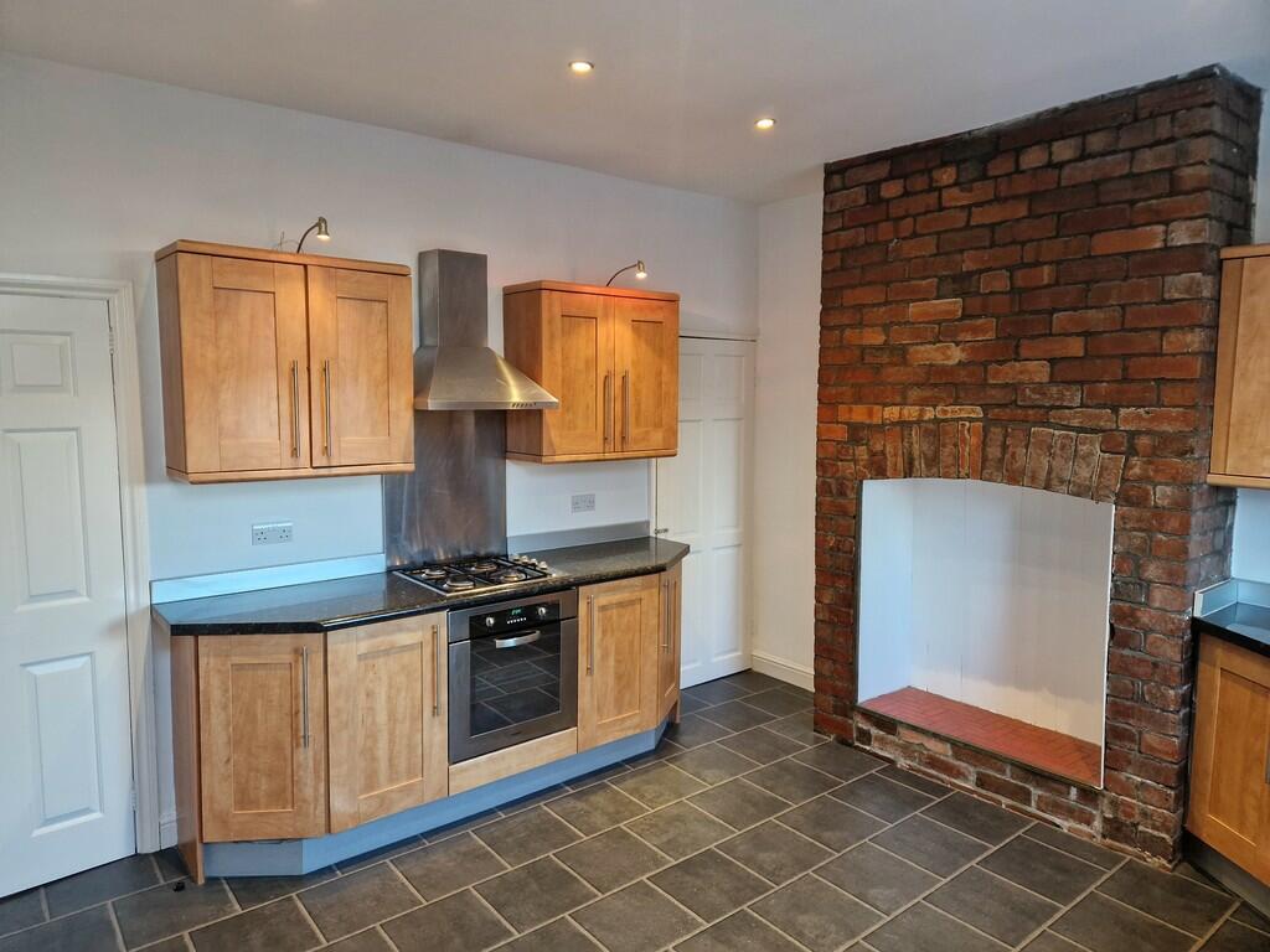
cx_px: 635
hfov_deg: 73.9
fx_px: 844
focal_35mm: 23
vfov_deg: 58.9
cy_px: 476
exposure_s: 1/100
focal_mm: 5.4
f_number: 1.8
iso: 320
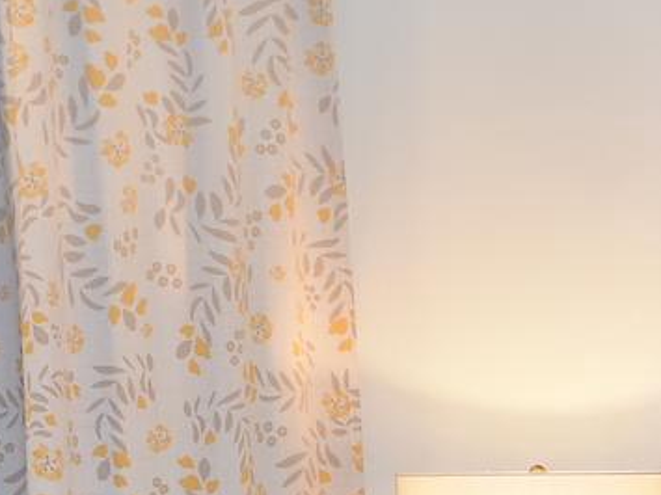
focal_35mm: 183
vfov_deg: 7.9
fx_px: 3493
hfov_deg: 10.8
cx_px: 465
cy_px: 880
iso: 450
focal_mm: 22
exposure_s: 1/60
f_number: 4
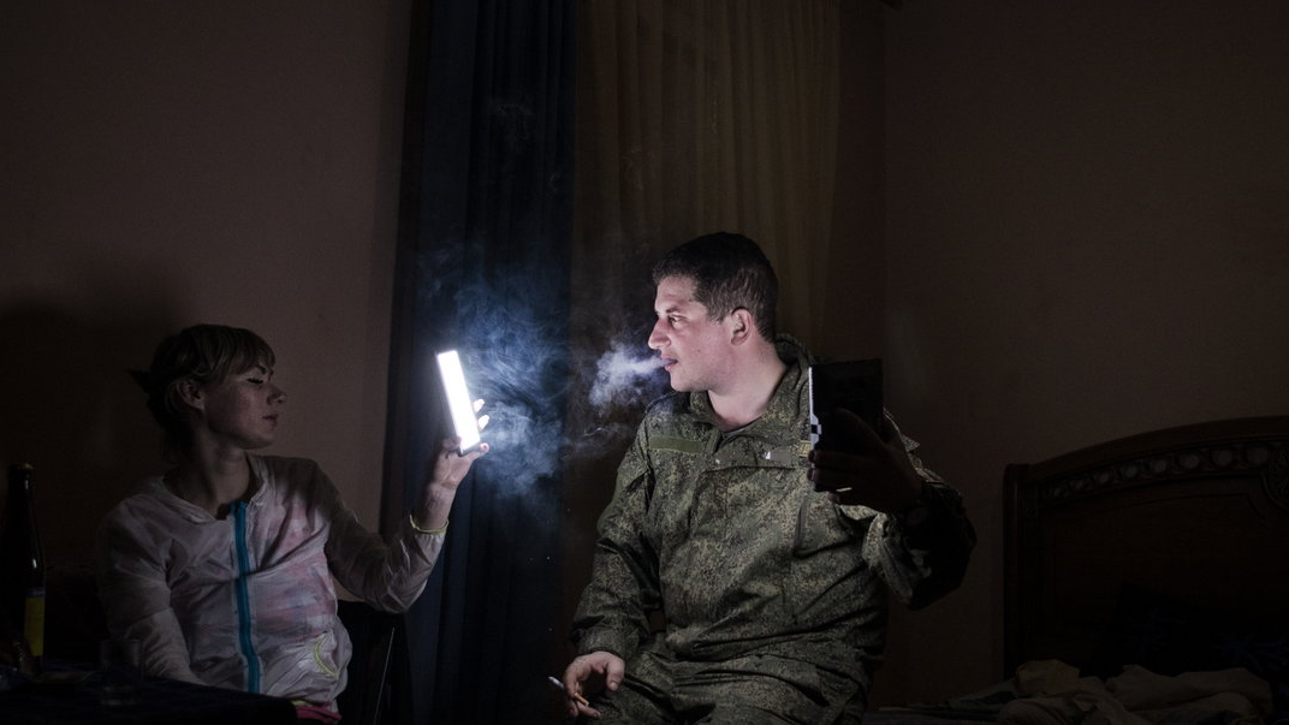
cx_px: 647
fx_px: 1299
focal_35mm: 38
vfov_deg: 31.2
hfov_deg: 52.8
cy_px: 403
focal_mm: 24
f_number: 2.8
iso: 1000
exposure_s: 1/640
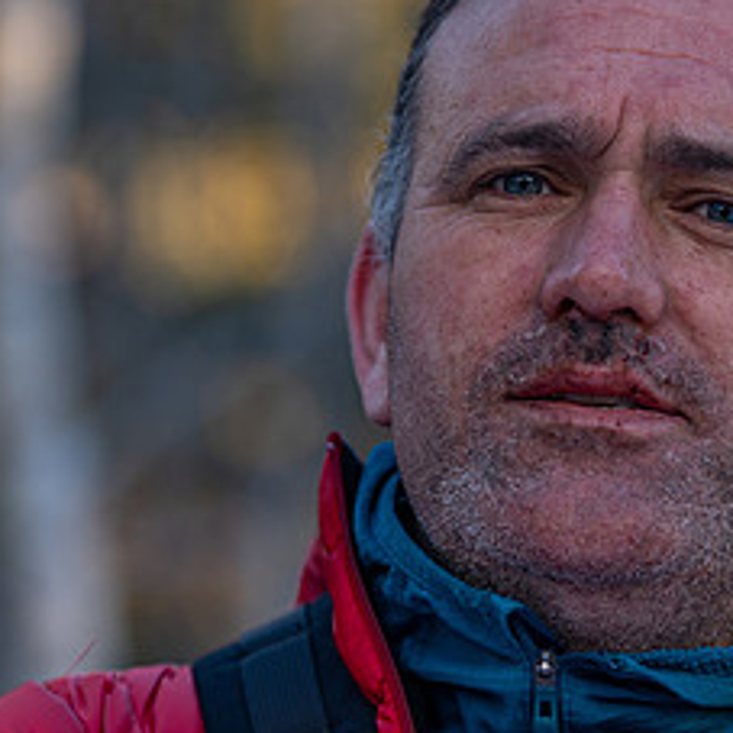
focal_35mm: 326
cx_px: 614
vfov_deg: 5.4
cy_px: 387
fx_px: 7810
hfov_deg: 5.4
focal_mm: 150
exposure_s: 1/200
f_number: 2.8
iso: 100
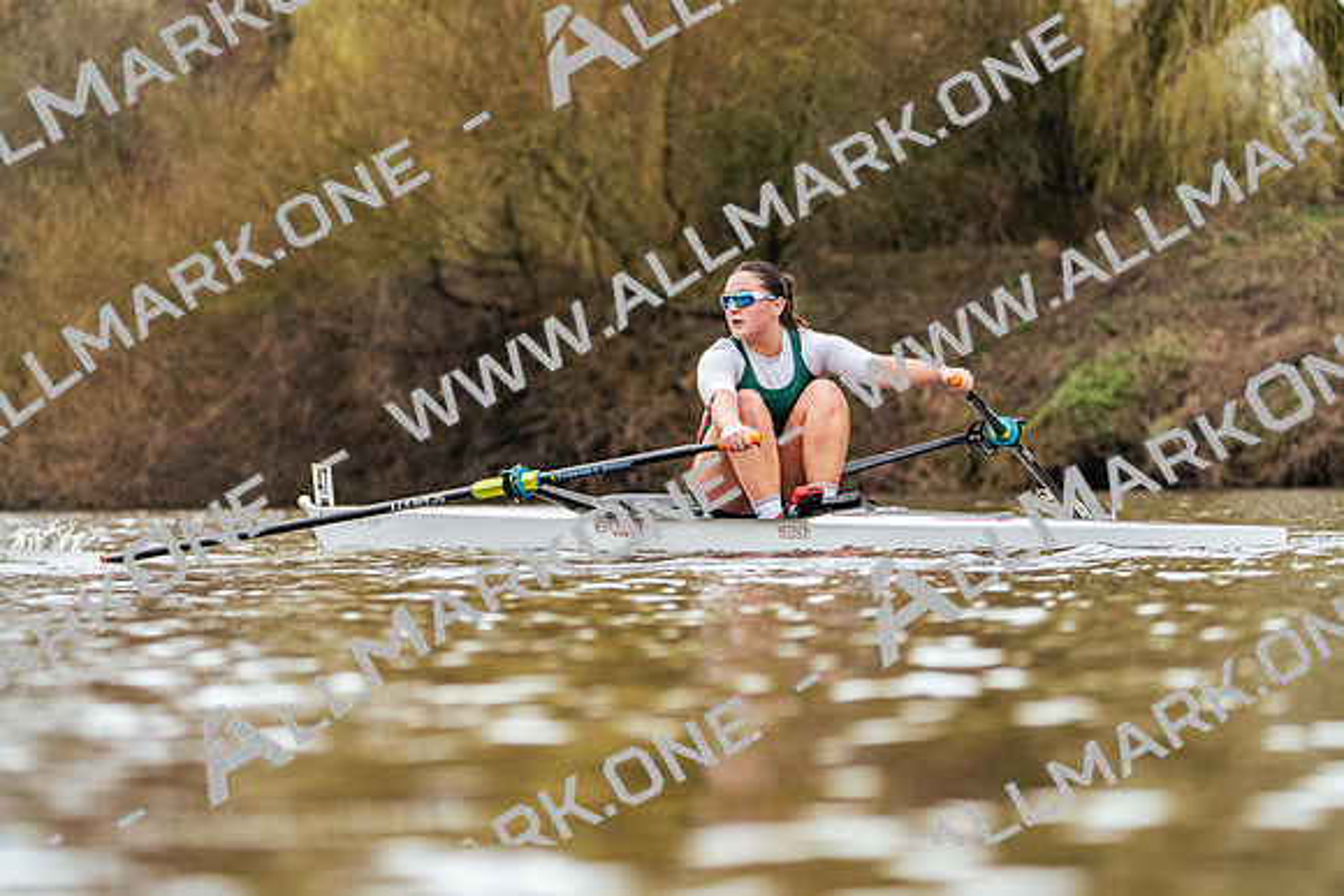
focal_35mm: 239
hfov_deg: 8.6
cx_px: 672
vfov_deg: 5.8
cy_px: 448
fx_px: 8924
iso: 2500
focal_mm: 239
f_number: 6.3
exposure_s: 1/2000
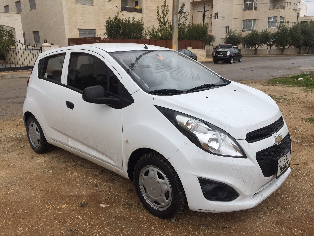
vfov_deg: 48.2
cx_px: 157
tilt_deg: -16.1
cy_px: 118
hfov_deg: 61.7
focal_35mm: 29
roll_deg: +0.5
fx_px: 263
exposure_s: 1/989
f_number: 2.2
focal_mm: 4.15
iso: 32
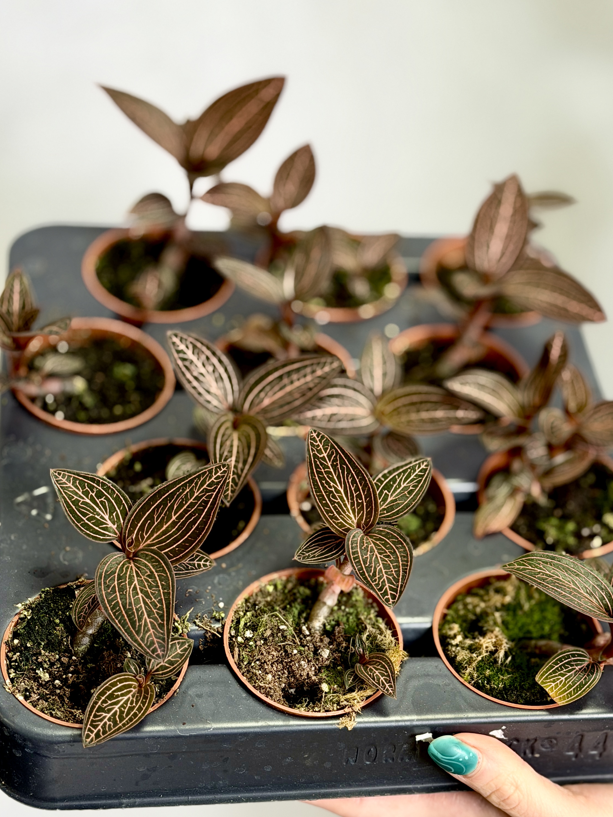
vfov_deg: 29.8
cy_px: 450
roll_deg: -1.4
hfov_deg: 22.5
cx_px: 387
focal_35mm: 65
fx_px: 1535
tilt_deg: -13.8
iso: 64
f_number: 1.78
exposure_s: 1/121
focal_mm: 6.76
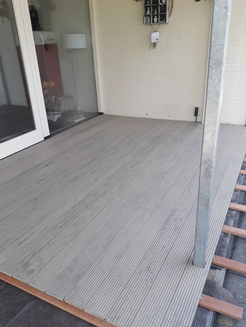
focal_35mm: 27
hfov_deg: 51.4
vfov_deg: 65.3
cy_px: 164
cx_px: 123
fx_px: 256
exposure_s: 1/161
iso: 40
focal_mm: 3.6
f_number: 1.9
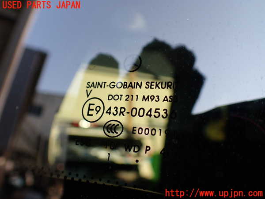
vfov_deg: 46.8
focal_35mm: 30
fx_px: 230
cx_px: 132
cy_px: 100
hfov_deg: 60.0
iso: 100
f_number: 2.3
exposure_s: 1/200
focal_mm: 5.4
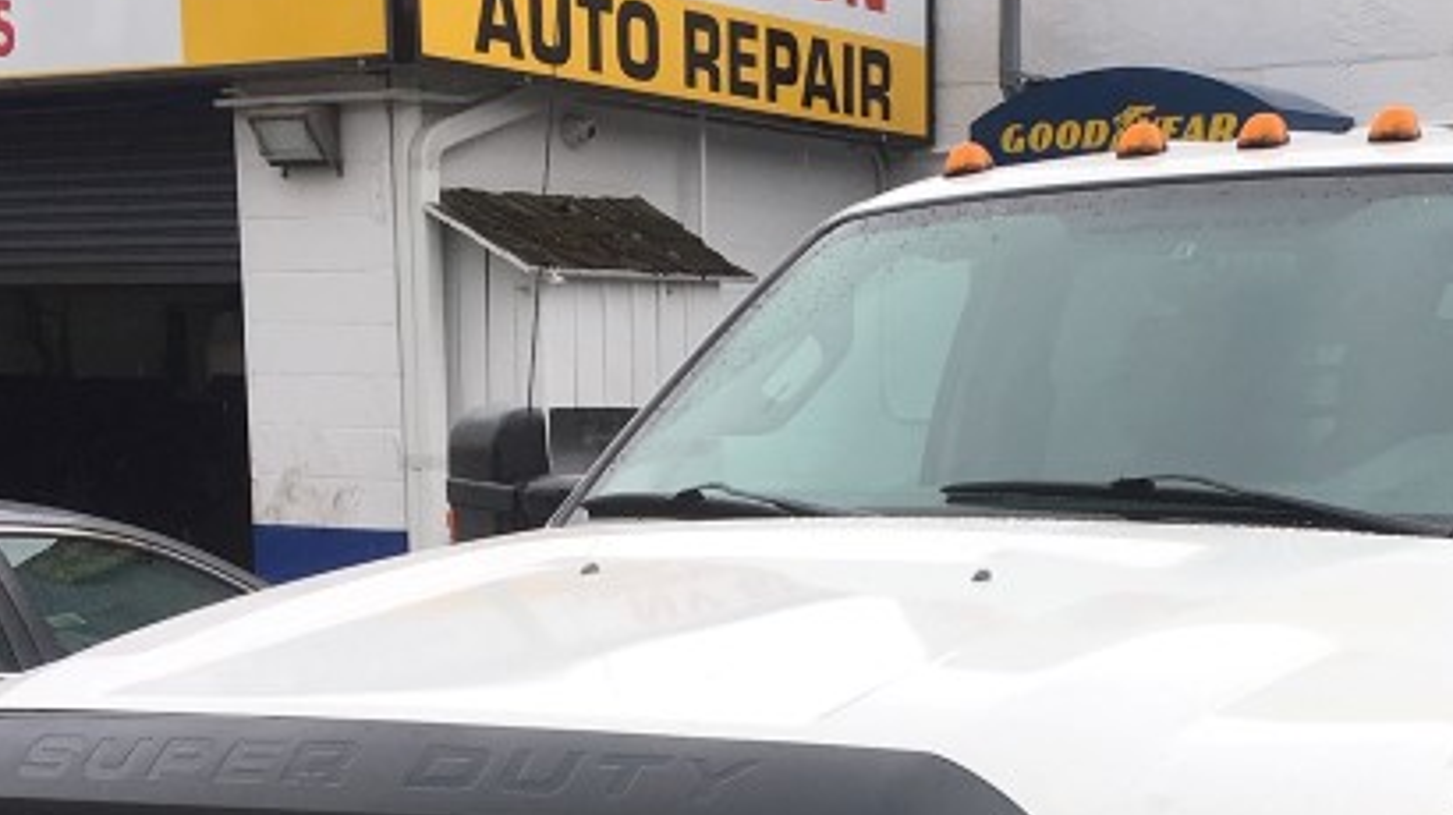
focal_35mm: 79
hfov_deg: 26.6
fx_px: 3042
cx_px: 1017
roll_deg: +0.1
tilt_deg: -9.1
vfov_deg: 14.8
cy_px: 964
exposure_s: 1/430
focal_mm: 4.15
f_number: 2.2
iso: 25
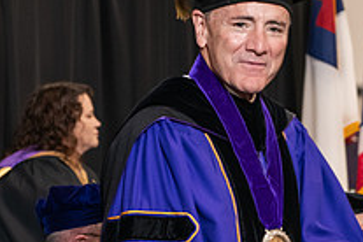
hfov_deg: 10.4
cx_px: 338
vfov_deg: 7.0
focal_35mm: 196
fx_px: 1976
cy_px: 234
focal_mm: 70
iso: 2000
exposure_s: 1/125
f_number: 5
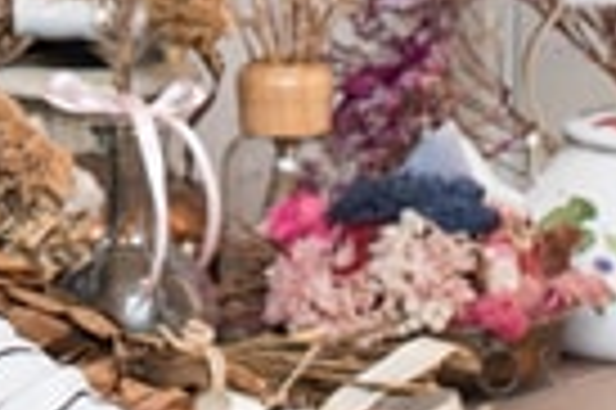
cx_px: -279
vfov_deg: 4.6
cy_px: -536
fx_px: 5008
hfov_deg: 6.9
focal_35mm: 293
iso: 200
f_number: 5.6
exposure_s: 1/100
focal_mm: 50
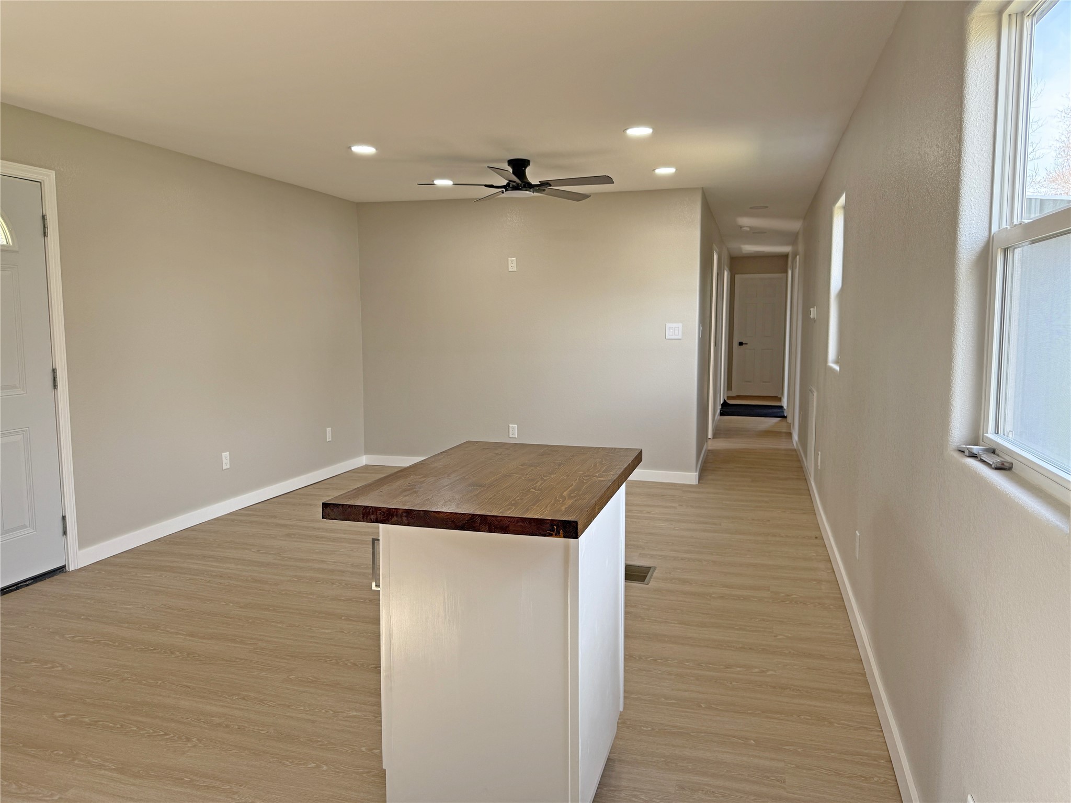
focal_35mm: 24
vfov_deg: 56.8
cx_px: 536
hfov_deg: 71.6
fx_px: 743
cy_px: 402
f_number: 1.78
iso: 100
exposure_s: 1/156
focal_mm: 6.76
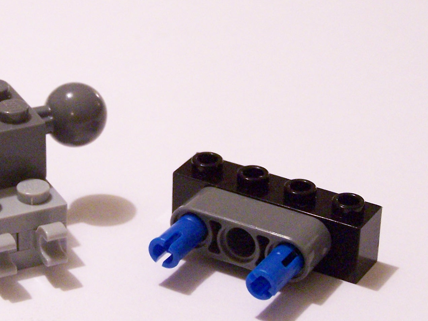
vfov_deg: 10.9
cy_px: 173
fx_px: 1682
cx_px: 132
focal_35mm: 136
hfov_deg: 14.5
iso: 400
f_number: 3.2
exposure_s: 1/15
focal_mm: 11.1
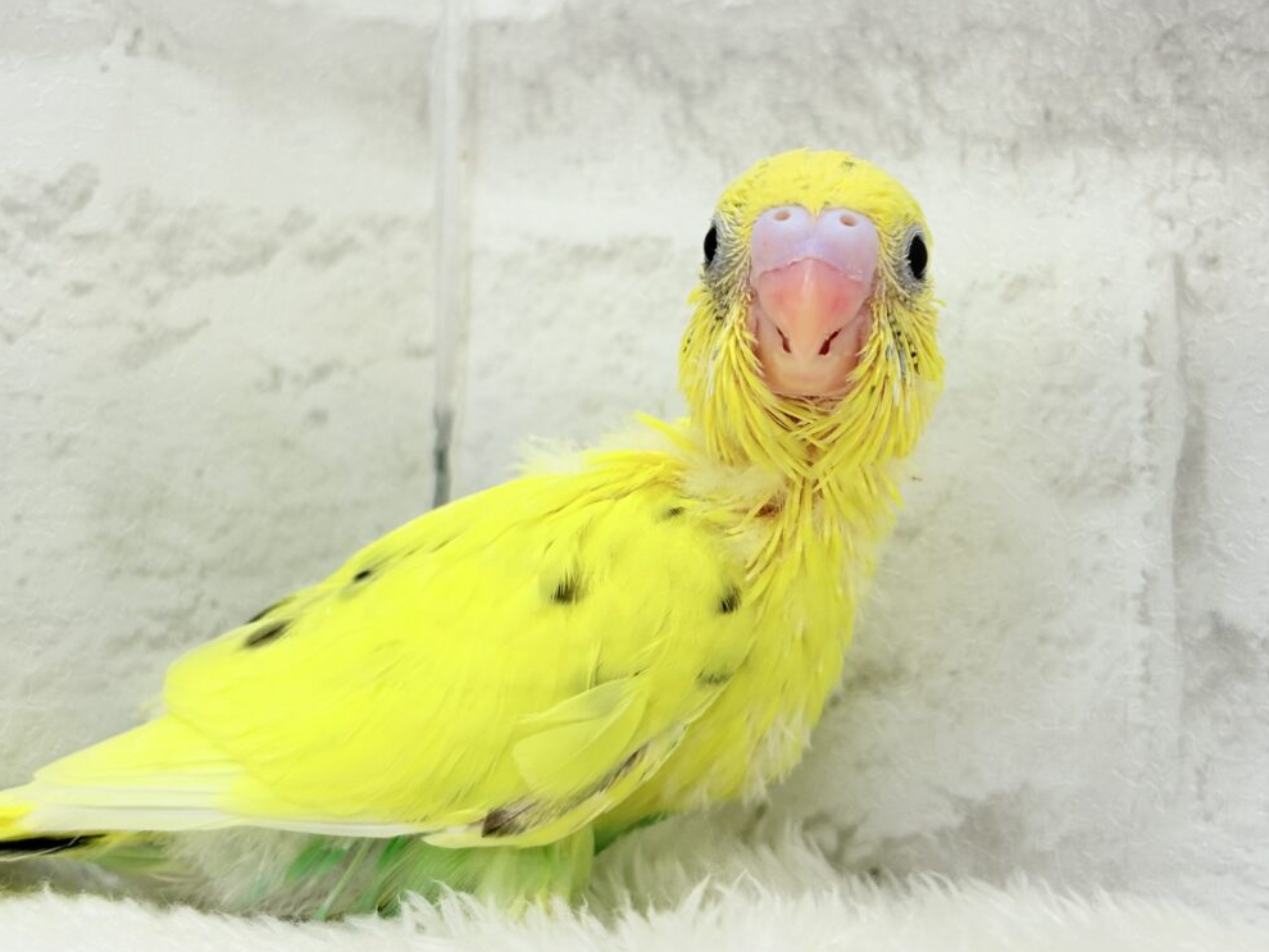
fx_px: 2310
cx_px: 711
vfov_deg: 23.3
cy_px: 415
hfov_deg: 30.7
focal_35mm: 63
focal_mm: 5.96
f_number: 1.6
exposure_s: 1/50
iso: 32
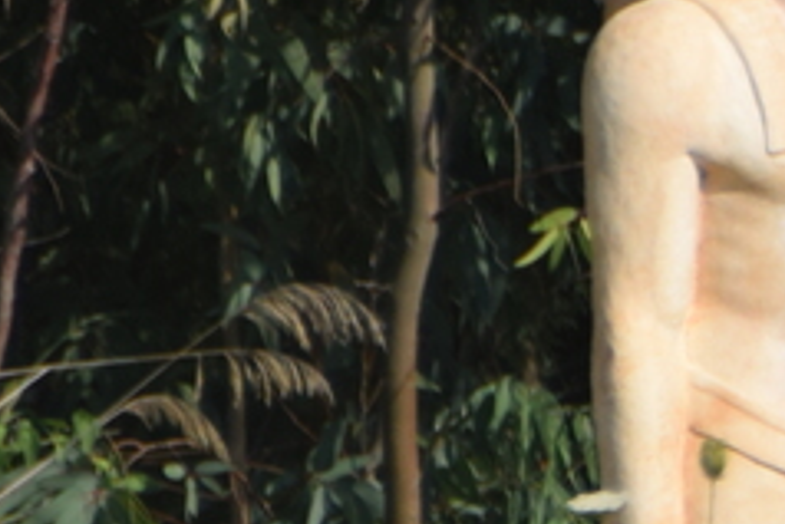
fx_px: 28843
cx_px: 2269
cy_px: 620
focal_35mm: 1322
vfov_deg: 1.0
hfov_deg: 1.6
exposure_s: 1/800
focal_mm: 140
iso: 200
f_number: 7.1
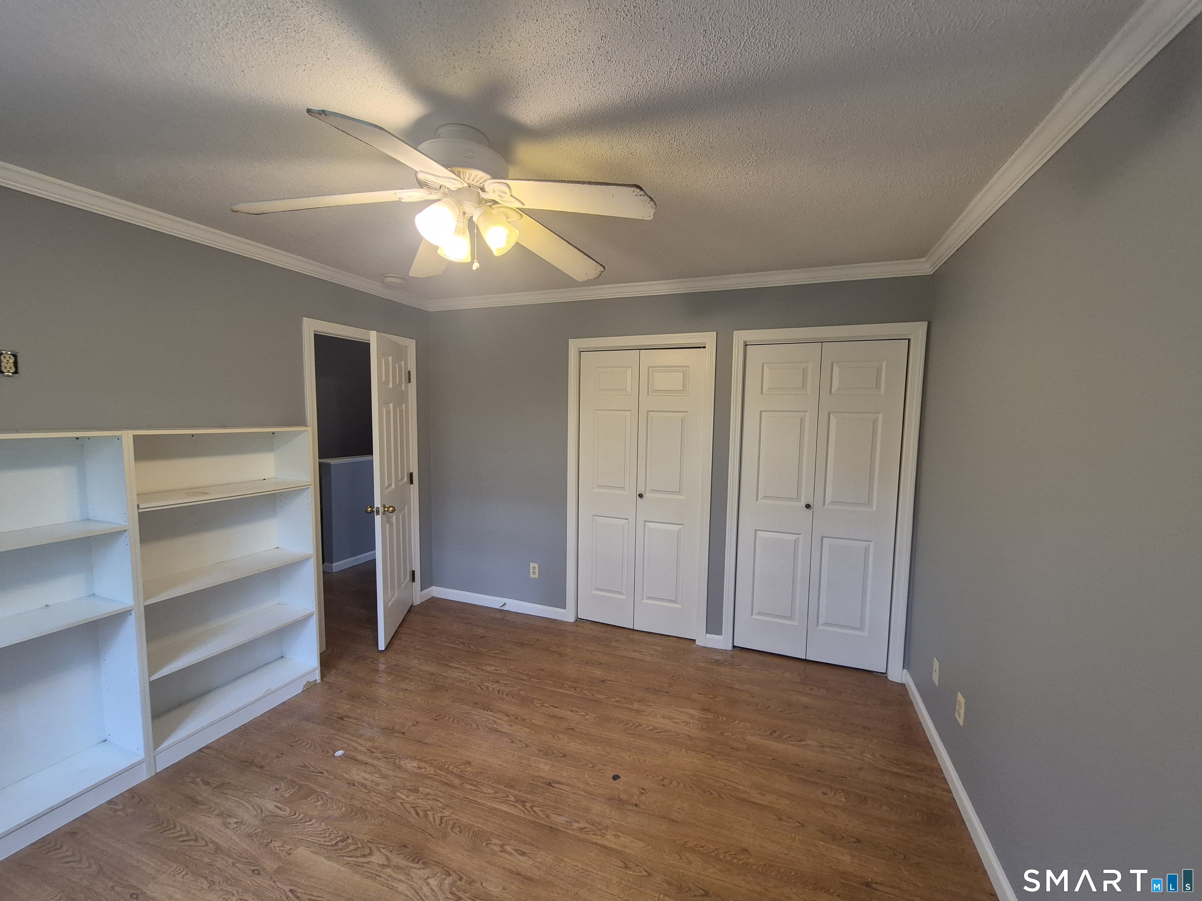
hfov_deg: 106.2
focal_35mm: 13
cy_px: 450
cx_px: 601
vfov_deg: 89.9
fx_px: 451
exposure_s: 1/60
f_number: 2.2
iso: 250
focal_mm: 1.74
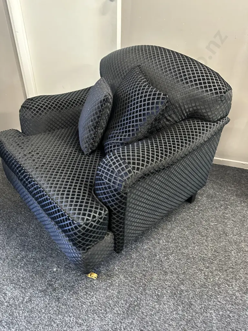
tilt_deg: -34.2
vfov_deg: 71.6
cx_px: 124
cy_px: 166
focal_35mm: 24
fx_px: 229
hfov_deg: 56.8
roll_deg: -1.7
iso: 640
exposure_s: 1/33
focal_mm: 6.86
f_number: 1.78
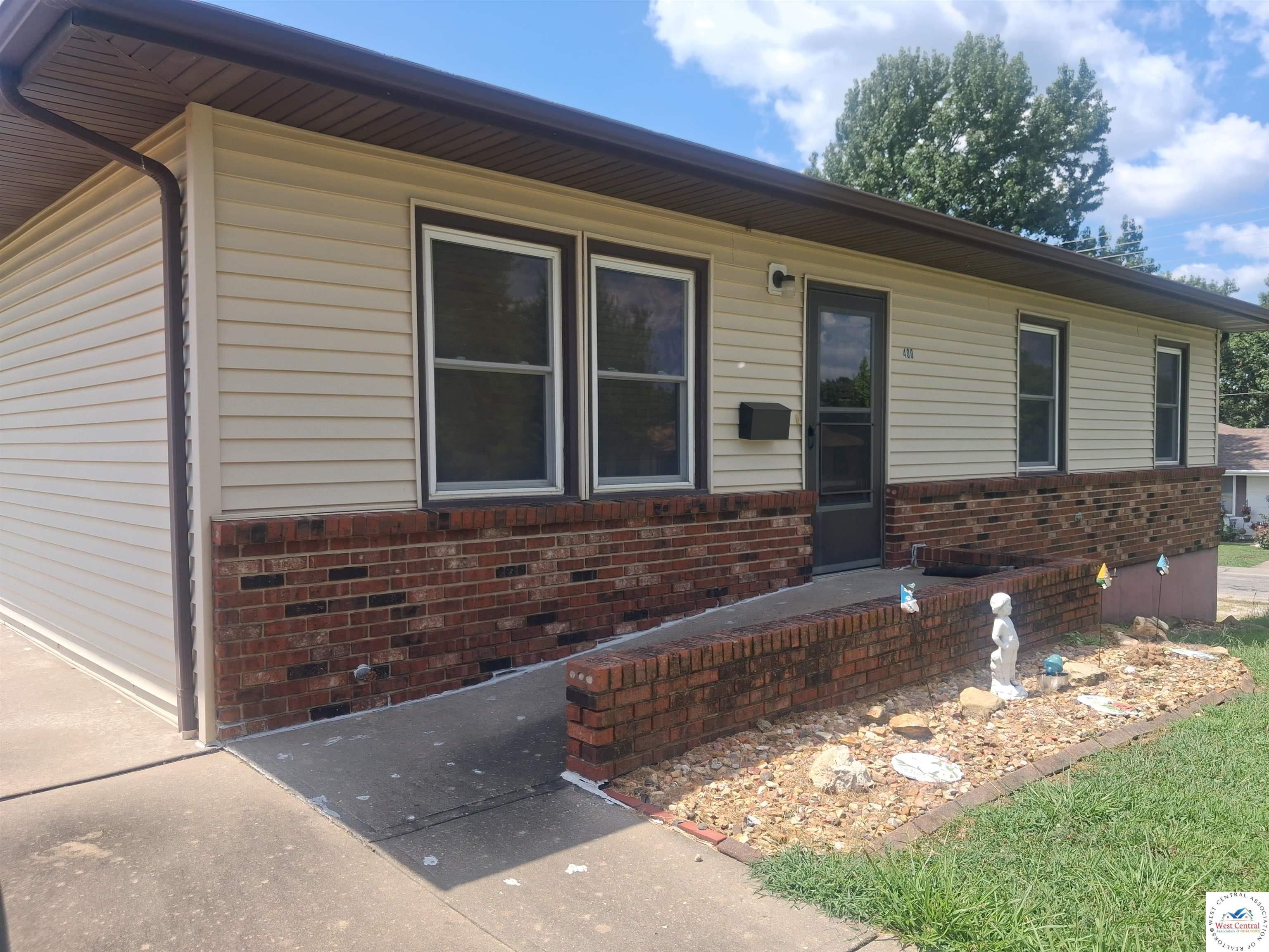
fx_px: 990
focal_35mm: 27
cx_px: 634
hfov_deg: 65.3
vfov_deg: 51.4
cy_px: 476
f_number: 1.8
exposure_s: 1/487
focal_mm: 4
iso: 20
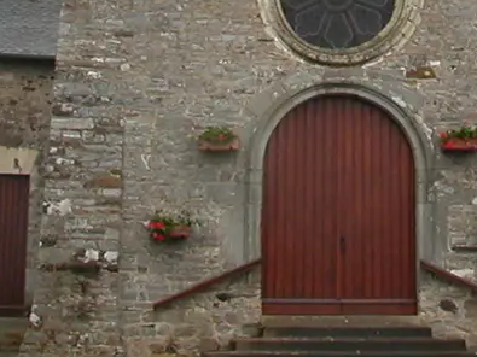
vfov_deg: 11.9
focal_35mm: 120
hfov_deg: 16.0
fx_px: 1653
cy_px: -147
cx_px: 504
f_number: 4.5
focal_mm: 5.6
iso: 100
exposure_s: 1/148
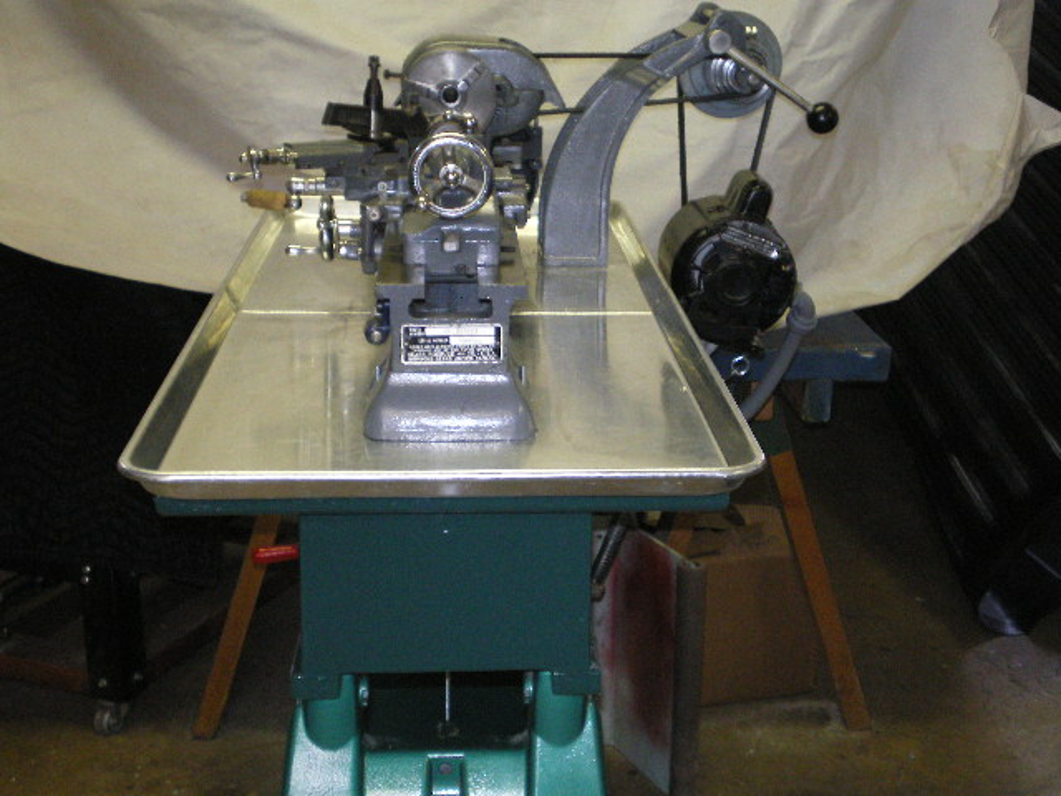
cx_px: 530
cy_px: 398
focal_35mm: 56
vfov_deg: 26.1
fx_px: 1716
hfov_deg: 34.3
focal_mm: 9.3
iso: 400
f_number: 3.9
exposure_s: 1/40
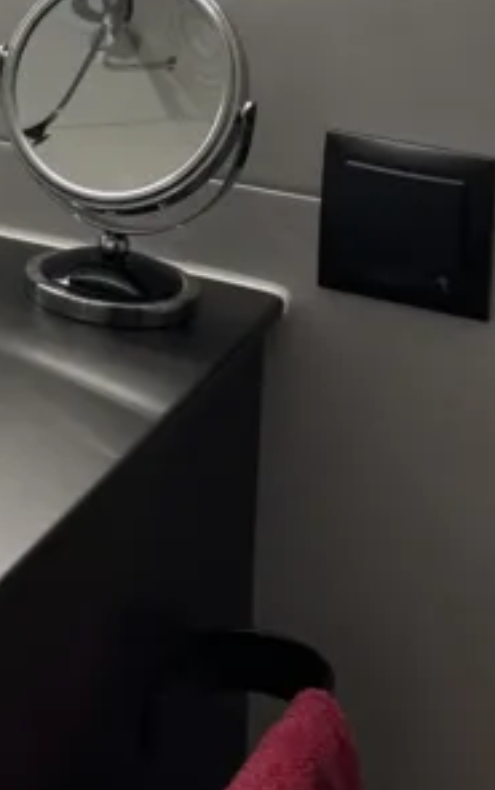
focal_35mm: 112
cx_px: -524
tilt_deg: -4.4
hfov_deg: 10.6
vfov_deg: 16.8
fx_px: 2412
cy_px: -404
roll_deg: -1.3
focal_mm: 5.1
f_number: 1.6
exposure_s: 1/100
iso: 50
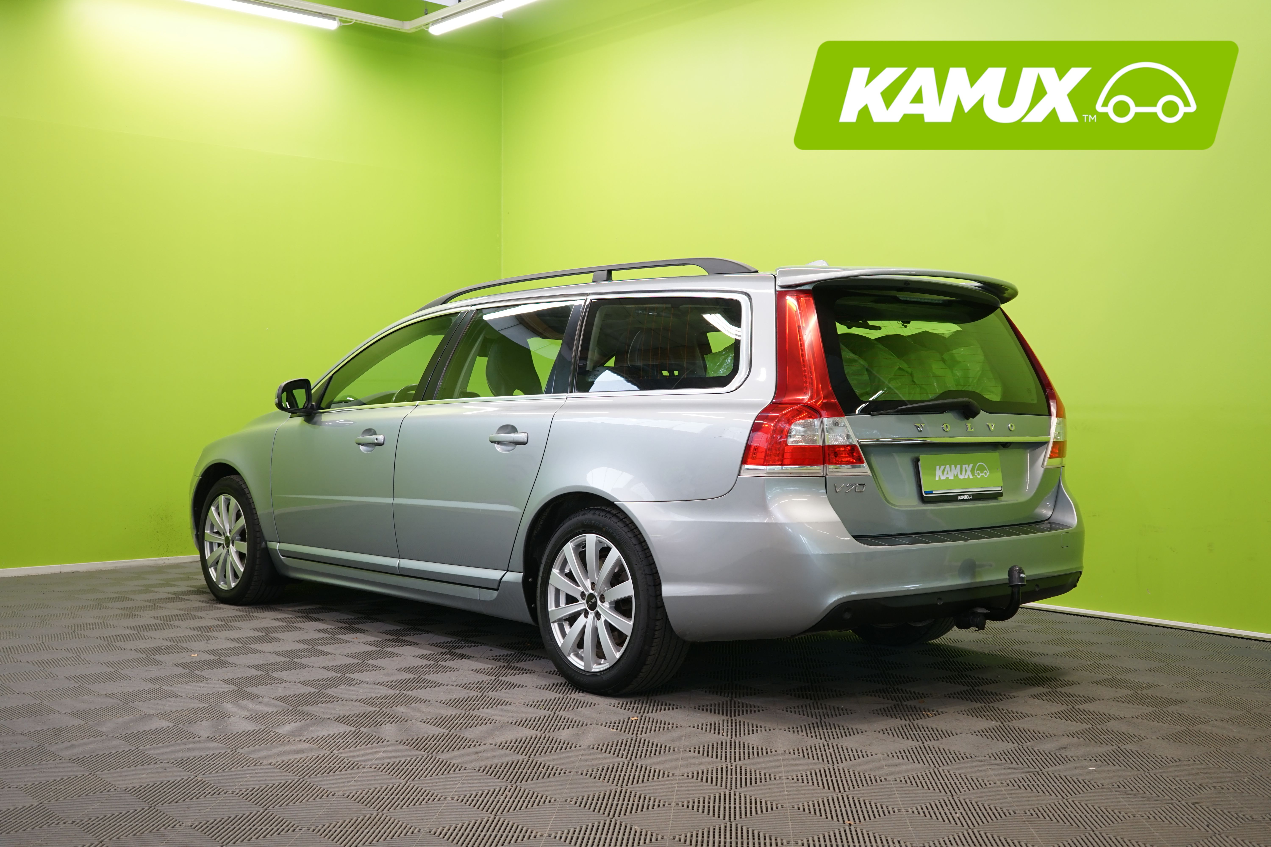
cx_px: 636
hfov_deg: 50.7
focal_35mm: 38
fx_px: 1342
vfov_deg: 35.1
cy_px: 424
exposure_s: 1/20
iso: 400
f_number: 5.6
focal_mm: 38
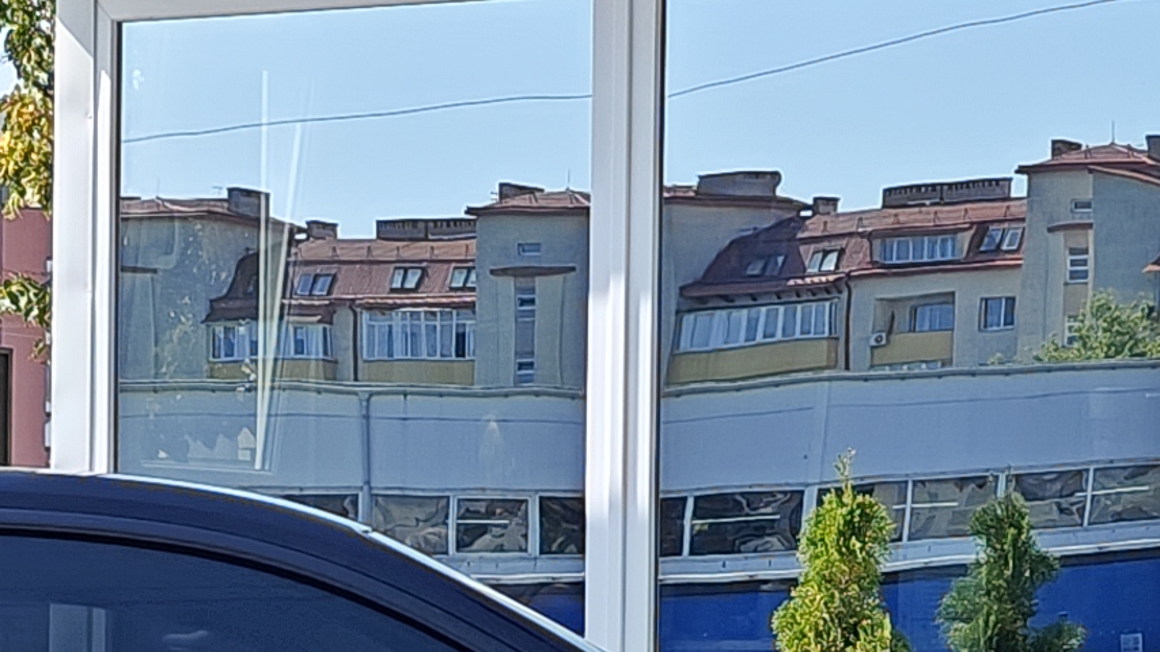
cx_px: 133
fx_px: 5782
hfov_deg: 11.4
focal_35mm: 188
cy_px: 1144
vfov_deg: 6.3
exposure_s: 1/1073
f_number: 2
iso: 50
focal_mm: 7.08
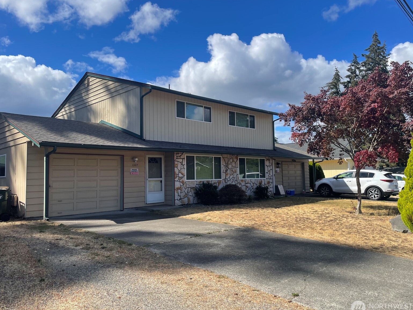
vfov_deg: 51.4
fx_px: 322
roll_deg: +0.7
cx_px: 206
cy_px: 158
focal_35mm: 27
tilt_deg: +4.6
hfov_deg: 65.3
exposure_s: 1/2817
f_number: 1.6
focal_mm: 4.2
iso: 32
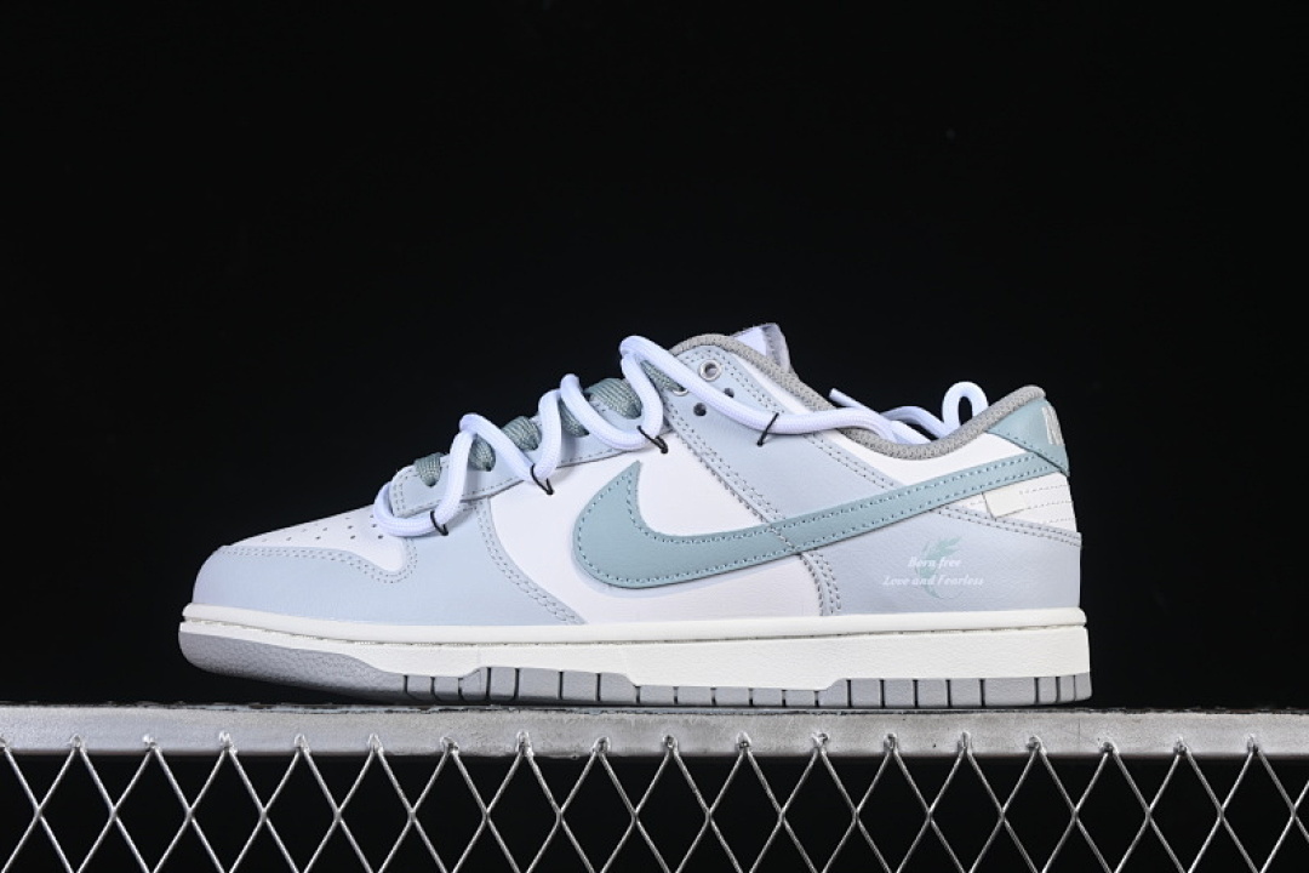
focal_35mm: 75
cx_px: 654
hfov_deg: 27.0
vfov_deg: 18.2
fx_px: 2727
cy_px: 436
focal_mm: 50
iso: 160
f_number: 8
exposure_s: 1/80
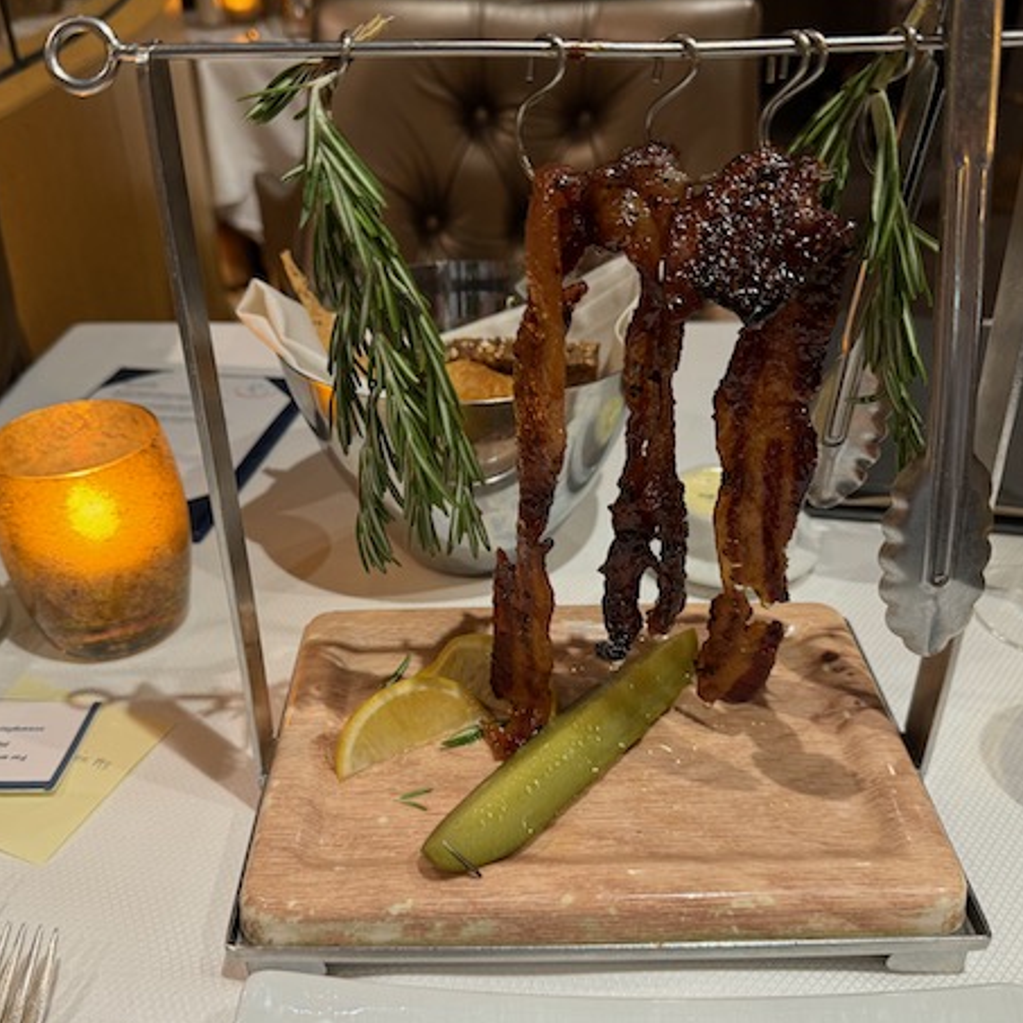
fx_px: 1003
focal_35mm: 30
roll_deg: +1.9
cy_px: 508
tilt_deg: -31.1
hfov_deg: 54.0
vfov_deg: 54.0
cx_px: 499
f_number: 1.78
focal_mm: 6.76
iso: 250
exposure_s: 1/41
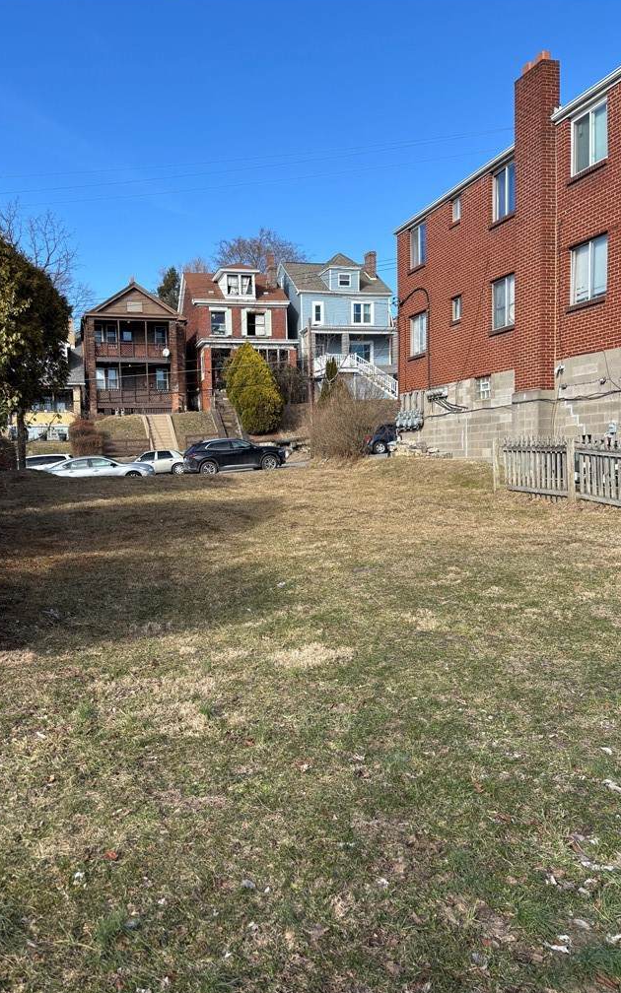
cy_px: 494
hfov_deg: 44.4
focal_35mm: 28
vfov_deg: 66.5
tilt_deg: -4.7
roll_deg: -0.1
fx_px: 758
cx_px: 258
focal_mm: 5.96
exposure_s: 1/1616
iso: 50
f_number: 1.6
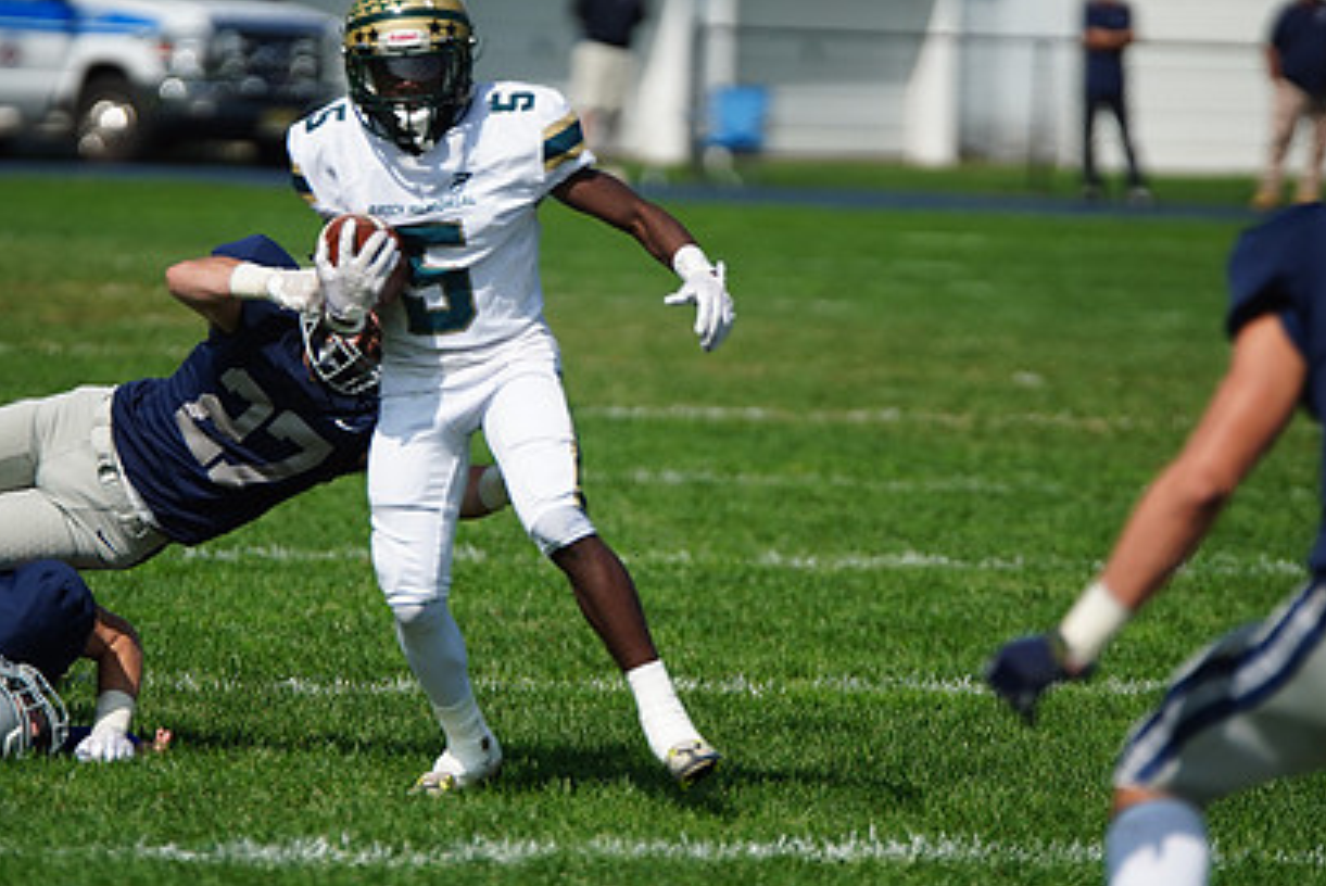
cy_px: 360
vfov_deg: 3.9
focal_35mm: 352
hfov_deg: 5.9
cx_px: 541
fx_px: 12974
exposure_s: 1/8000
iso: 400
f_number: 2.8
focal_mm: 247
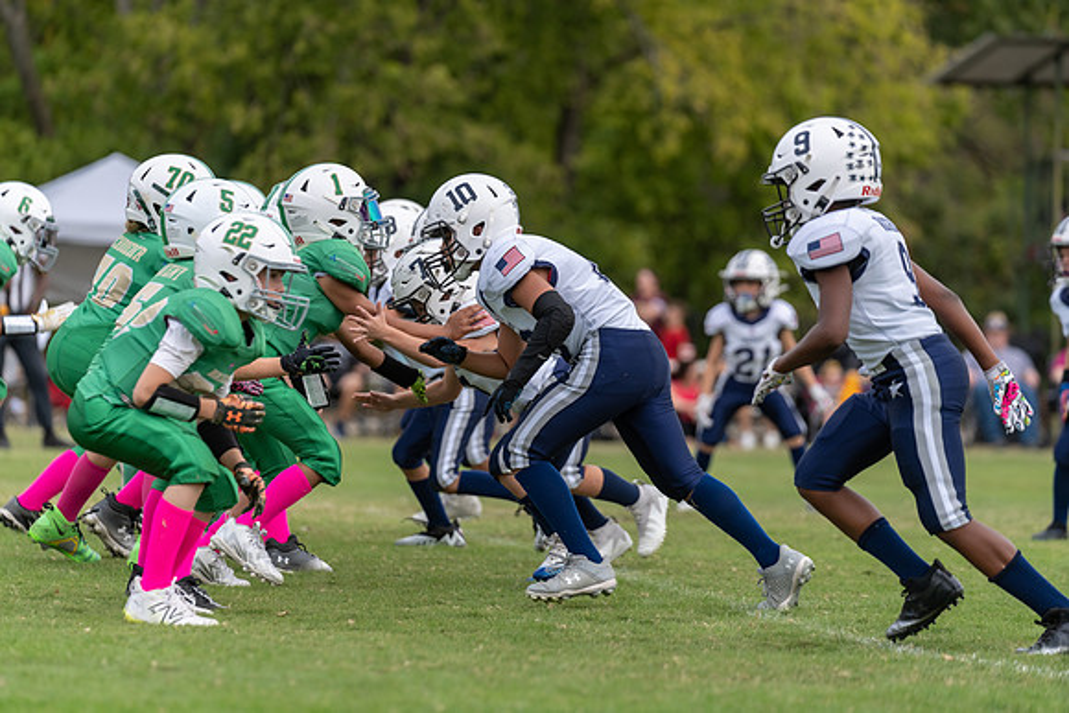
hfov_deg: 10.3
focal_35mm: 200
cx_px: 534
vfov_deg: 6.9
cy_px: 356
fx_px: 5940
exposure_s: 1/1250
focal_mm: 200
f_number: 3.5
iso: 200
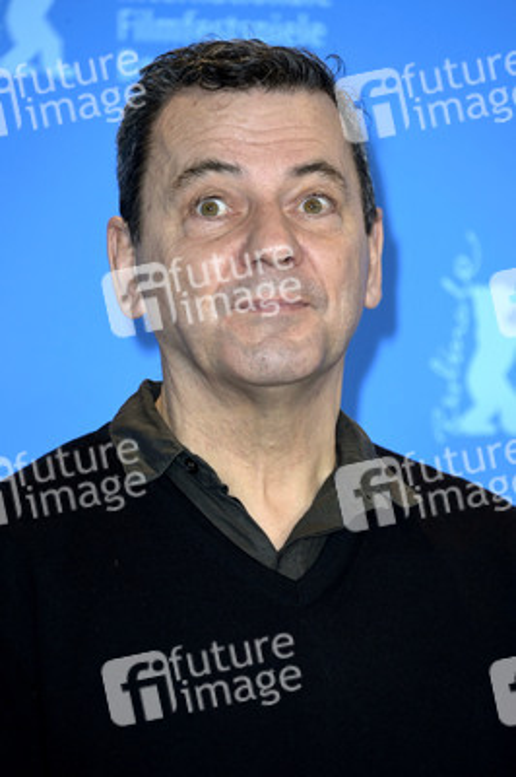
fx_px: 6461
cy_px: 388
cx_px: 258
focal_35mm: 300
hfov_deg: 4.6
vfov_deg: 6.9
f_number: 5.6
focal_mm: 300
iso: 1000
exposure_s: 1/250
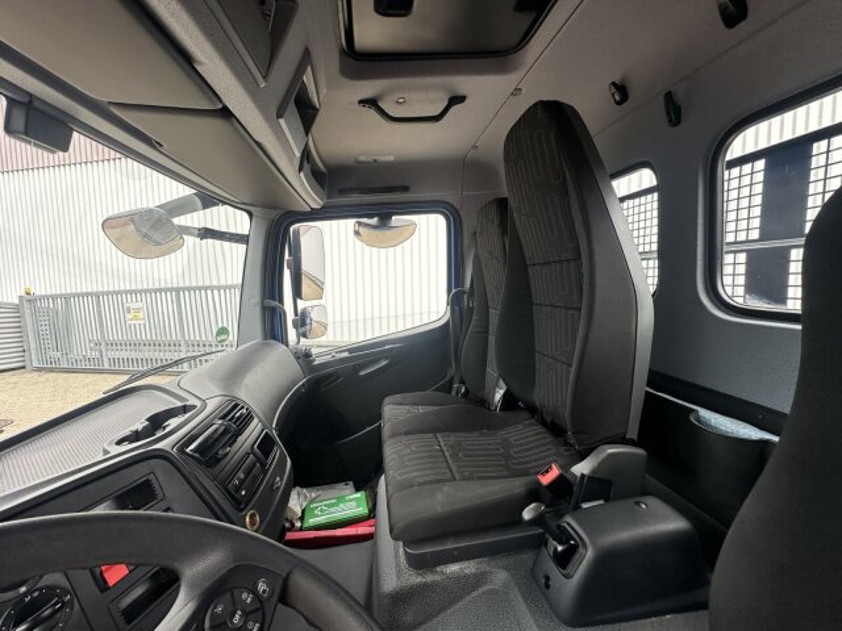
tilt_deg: -6.0
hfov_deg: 102.1
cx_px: 421
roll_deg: +0.9
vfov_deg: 85.7
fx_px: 341
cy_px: 316
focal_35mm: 14
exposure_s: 1/155
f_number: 2.2
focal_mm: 2.22
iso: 40
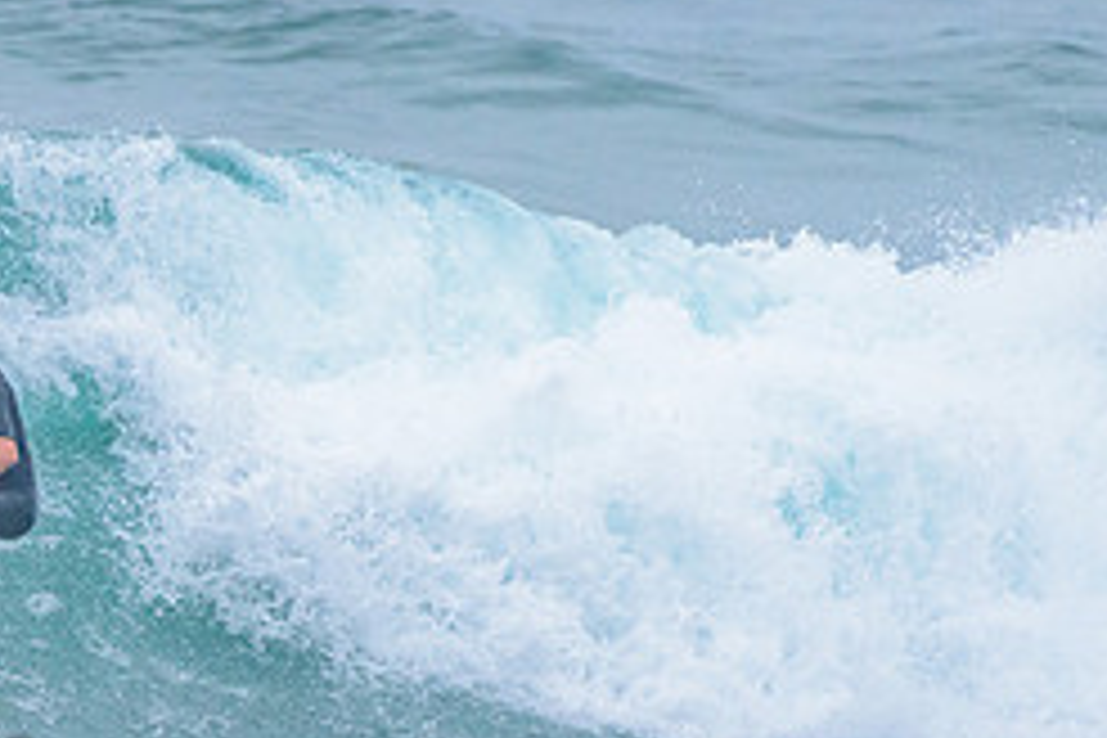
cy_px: 572
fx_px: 44307
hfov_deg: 1.4
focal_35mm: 1441
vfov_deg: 1.0
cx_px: -324
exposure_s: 1/2000
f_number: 5.6
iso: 2000
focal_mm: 500
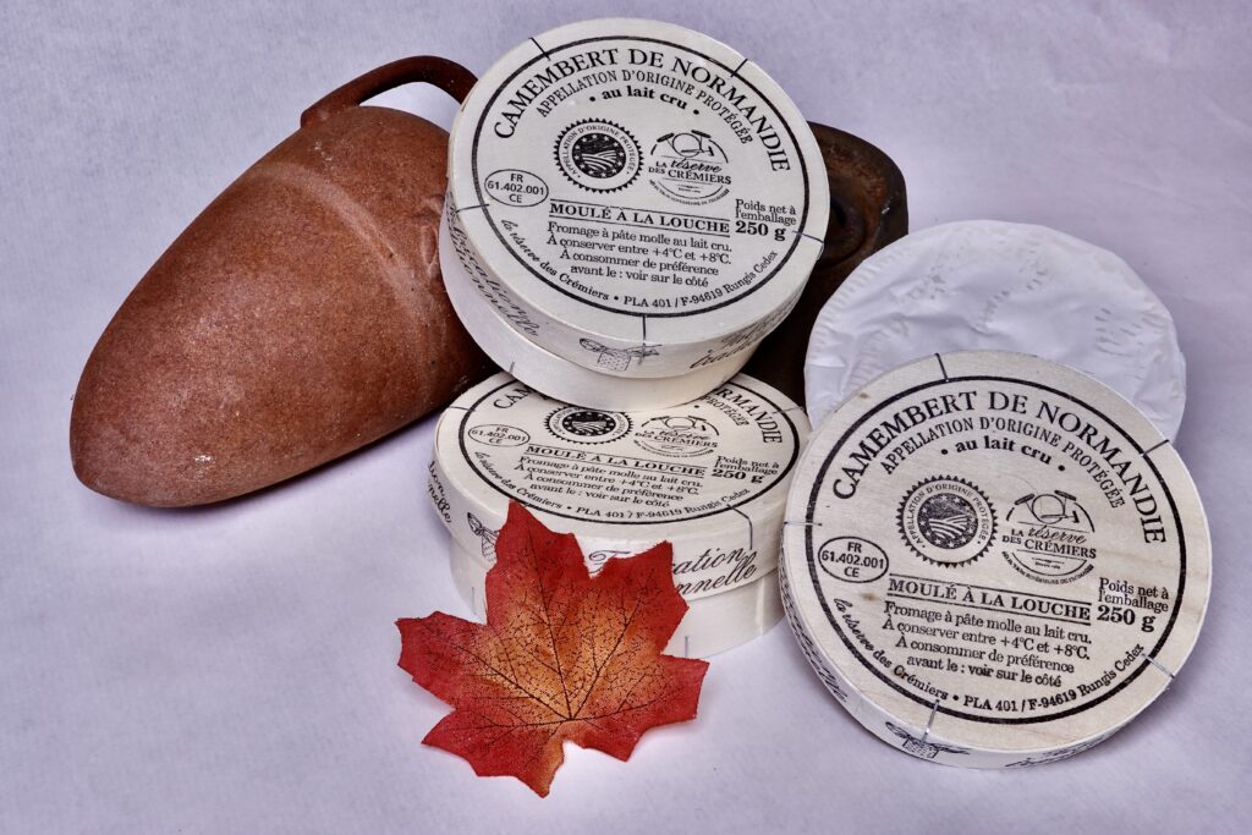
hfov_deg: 39.6
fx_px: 1739
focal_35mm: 50
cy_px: 418
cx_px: 626
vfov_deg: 27.0
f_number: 11
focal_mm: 19.03
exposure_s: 1/5
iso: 100
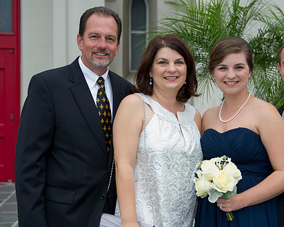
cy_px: 115
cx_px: 181
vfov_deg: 23.2
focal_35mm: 66
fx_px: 555
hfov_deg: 28.6
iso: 400
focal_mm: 50
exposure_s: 1/160
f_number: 4
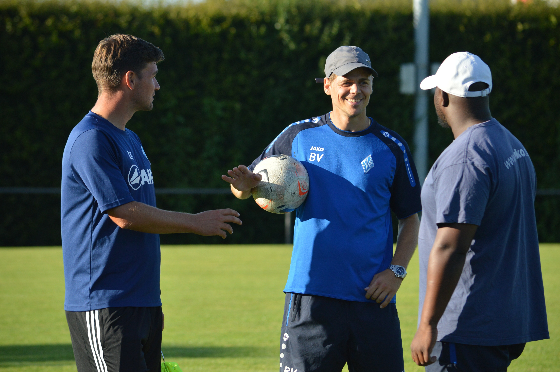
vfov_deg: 6.1
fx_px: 3497
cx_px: 280
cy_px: 186
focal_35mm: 225
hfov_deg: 9.2
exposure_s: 1/1250
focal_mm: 150
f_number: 5
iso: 400
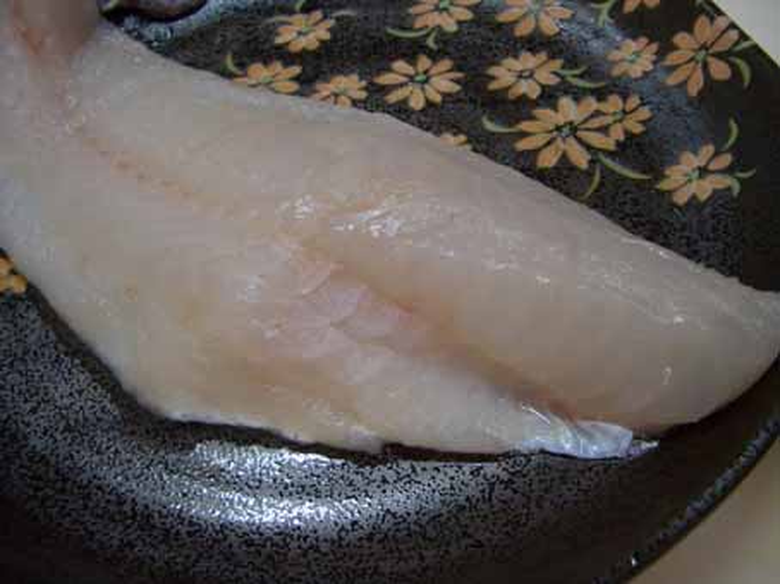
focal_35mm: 35
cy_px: 292
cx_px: 390
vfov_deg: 40.7
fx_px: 788
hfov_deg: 52.7
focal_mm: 5.8
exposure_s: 1/20
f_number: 2.6
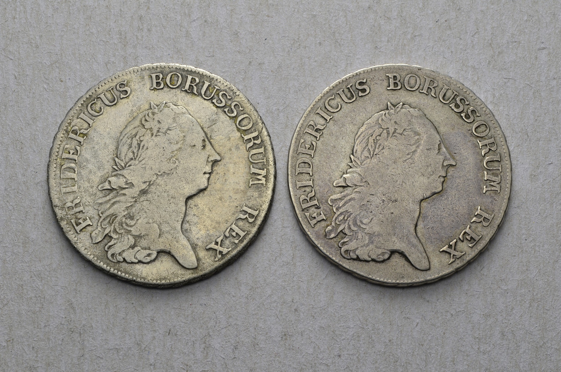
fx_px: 1120
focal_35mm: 72
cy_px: 186
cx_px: 280
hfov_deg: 28.1
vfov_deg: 18.8
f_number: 14
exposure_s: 1/250
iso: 400
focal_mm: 48
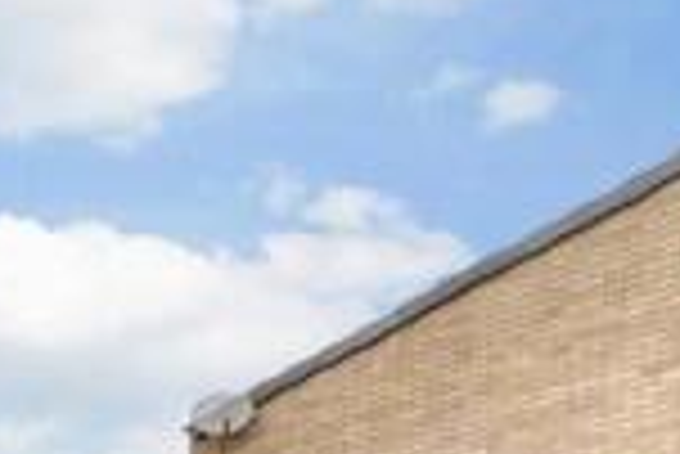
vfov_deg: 17.5
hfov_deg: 22.4
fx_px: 1229
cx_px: -453
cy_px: 784
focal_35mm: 65
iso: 400
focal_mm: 10
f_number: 7.1
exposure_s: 1/250
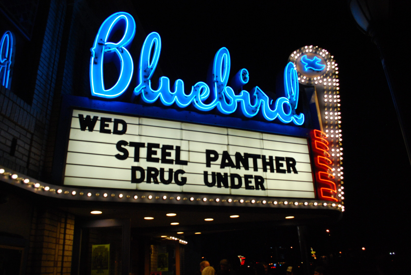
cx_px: 206
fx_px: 309
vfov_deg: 48.0
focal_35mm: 27
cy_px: 138
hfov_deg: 67.3
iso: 800
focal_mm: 18
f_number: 6.3
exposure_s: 1/160
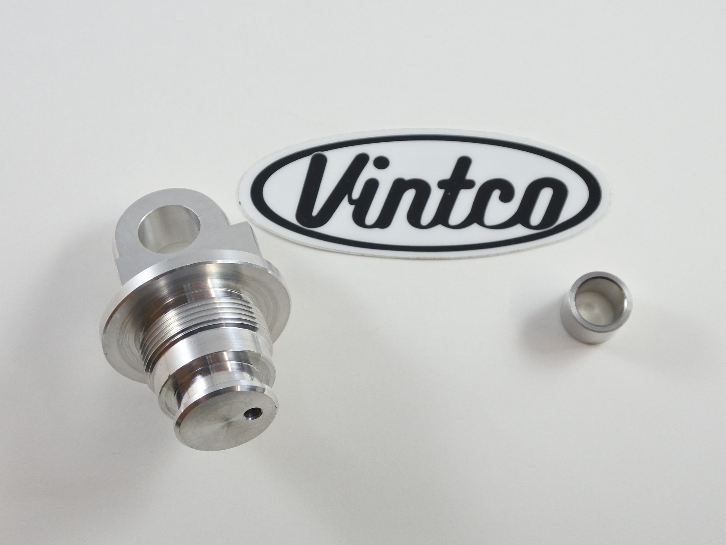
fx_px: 1028
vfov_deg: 29.7
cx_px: 338
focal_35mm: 49
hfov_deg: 38.9
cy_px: 271
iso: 500
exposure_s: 1/125
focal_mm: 16.8
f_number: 4.5
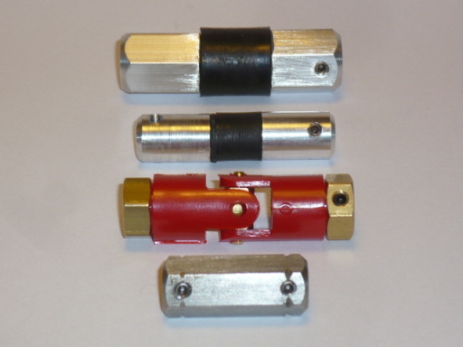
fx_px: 1966
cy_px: 174
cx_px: 232
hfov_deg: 13.4
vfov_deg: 10.1
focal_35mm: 147
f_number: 4.8
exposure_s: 1/30
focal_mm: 16.1
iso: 100
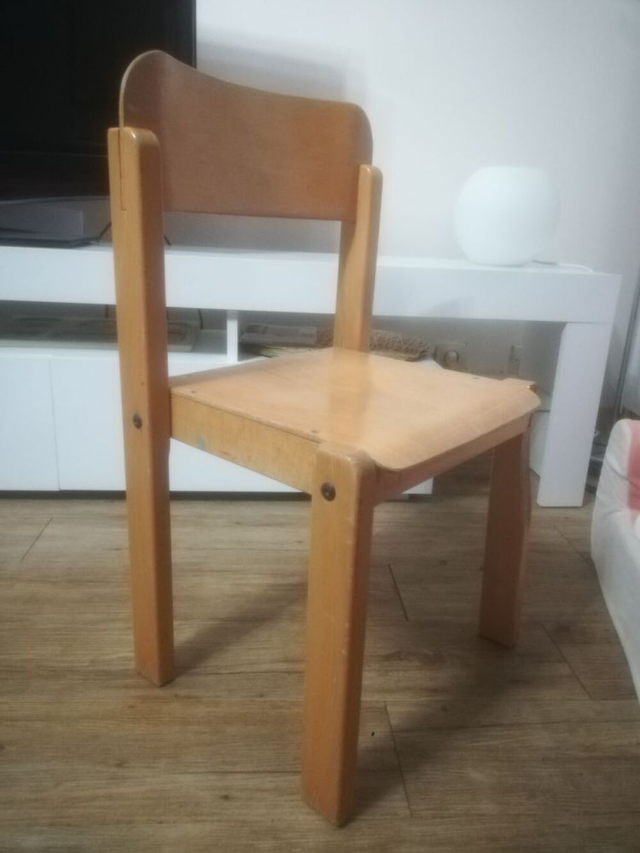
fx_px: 641
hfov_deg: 53.1
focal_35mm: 26
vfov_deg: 67.3
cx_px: 320
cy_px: 426
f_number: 2.2
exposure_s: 1/16.7
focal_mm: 3.83
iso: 1000
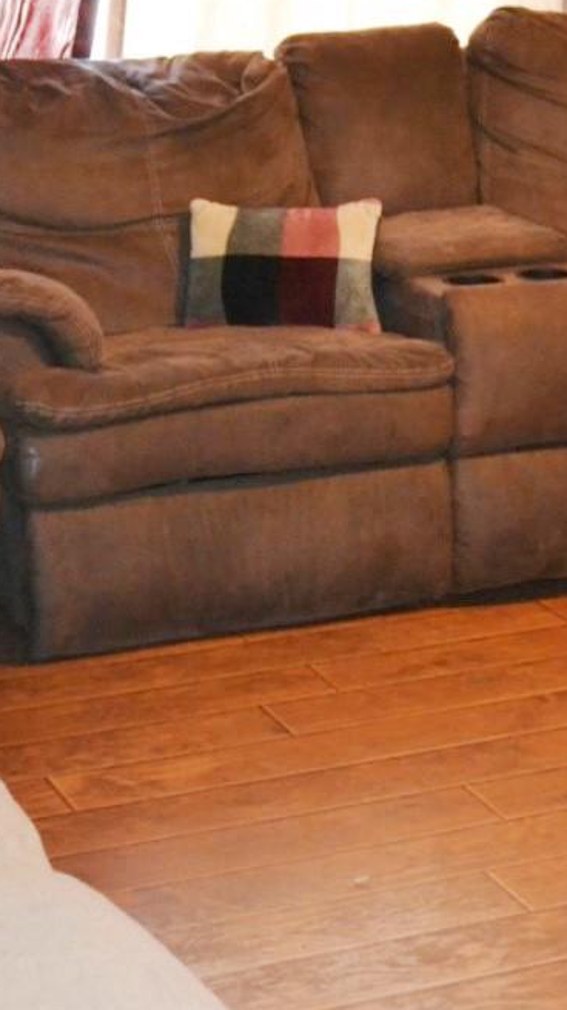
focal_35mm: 99
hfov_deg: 12.2
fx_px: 2647
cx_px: 455
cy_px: 485
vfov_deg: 21.6
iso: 3200
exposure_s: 1/60
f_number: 5
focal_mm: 35
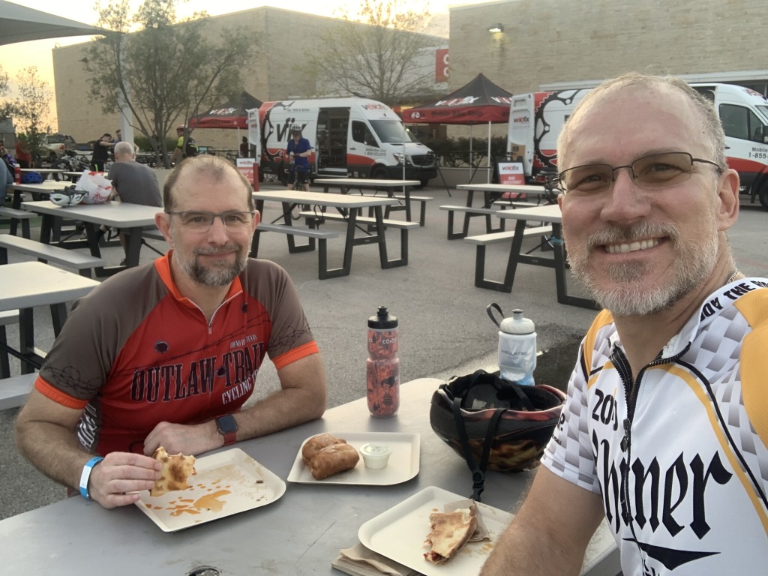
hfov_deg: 56.8
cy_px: 288
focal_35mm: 32
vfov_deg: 44.2
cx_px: 384
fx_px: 710
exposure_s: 1/121
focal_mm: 2.87
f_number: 2.2
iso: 40
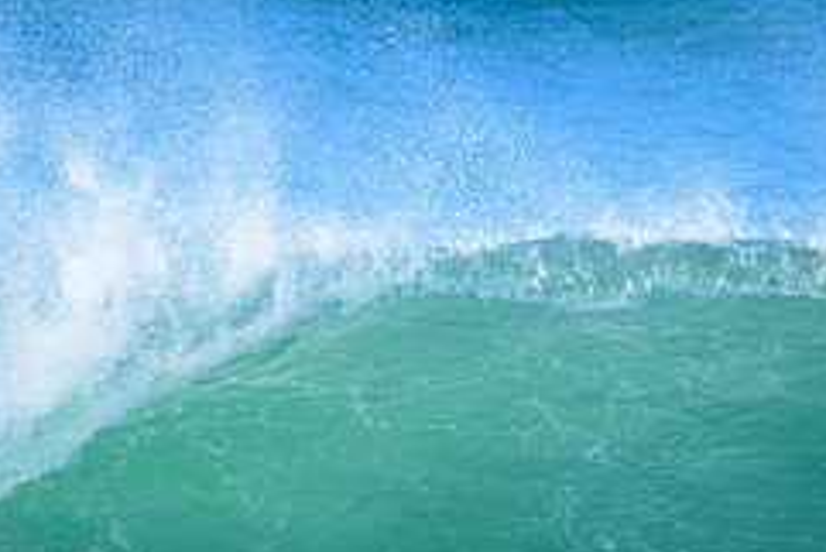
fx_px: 44216
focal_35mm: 1926
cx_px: 189
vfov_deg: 0.7
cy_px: 633
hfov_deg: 1.1
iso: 1000
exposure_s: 1/2000
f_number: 8
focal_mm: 800
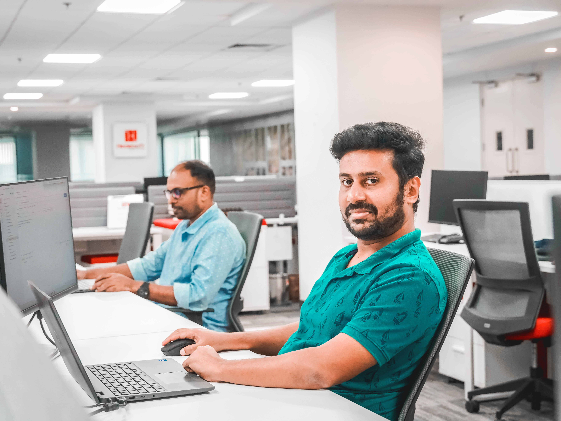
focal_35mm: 60
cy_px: 212
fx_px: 973
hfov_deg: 32.2
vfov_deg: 24.4
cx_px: 279
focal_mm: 36.7
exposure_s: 1/160
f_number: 4
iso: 2500
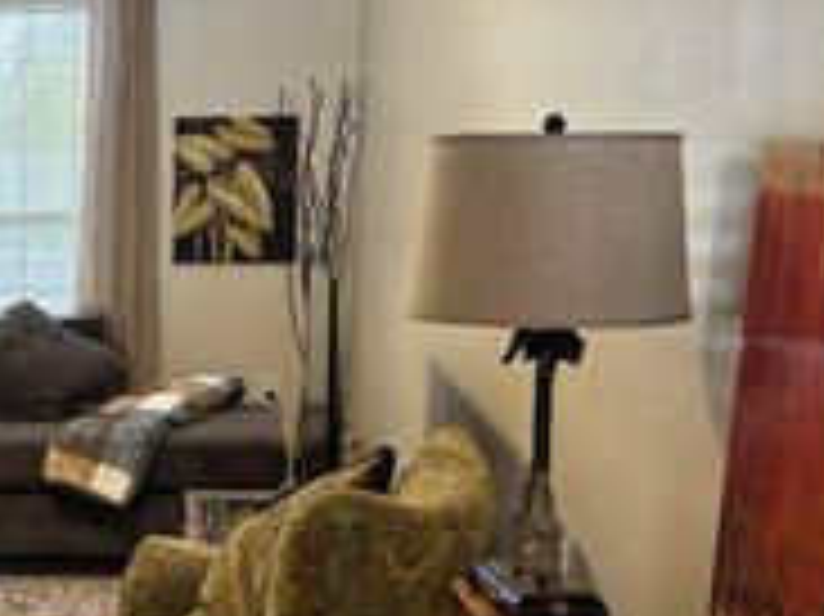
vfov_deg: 20.6
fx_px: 1689
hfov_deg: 26.0
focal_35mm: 71
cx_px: 0
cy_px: 402
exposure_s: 1/60
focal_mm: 5.96
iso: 160
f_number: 1.6
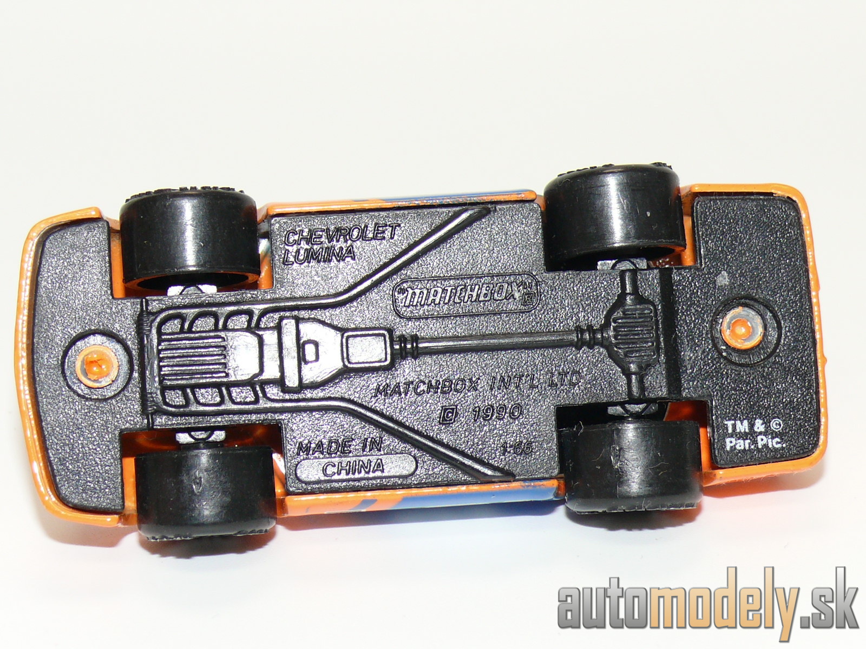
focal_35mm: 112
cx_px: 433
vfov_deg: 13.2
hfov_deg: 17.6
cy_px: 324
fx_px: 2802
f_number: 4
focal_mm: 14.2
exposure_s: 1/30
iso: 100
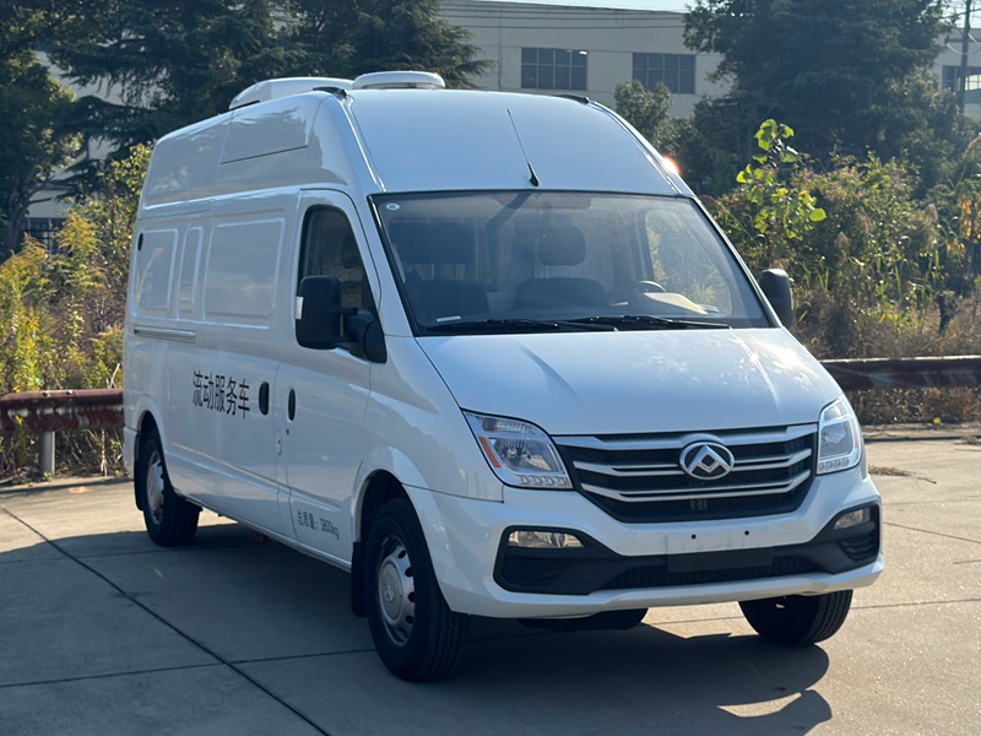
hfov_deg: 52.6
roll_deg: +1.0
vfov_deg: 40.7
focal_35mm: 35
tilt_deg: -2.7
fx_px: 992
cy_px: 368
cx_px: 490
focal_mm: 6.76
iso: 100
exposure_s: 1/5376
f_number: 1.78
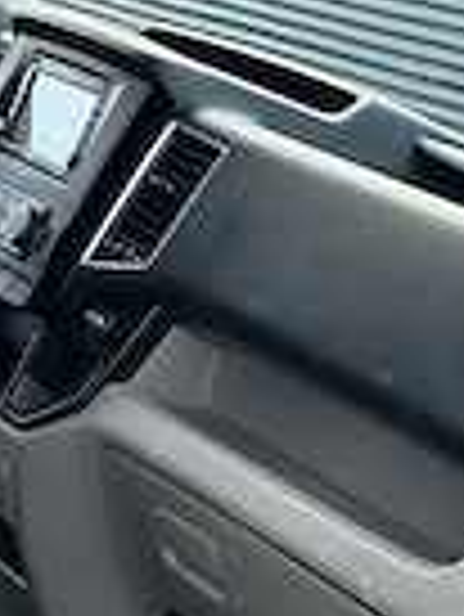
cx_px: 59
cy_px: 881
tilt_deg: -37.7
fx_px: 1249
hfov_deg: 20.7
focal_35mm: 70
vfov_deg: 23.2
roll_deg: -10.4
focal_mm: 6.86
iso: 80
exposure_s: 1/304
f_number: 1.78
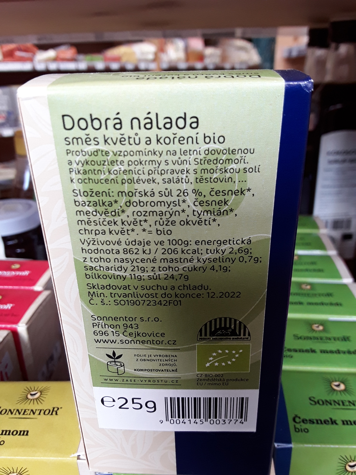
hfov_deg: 51.4
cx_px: 178
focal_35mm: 27
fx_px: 370
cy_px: 238
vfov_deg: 65.3
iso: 80
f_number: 1.9
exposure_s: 1/33
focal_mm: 2.91
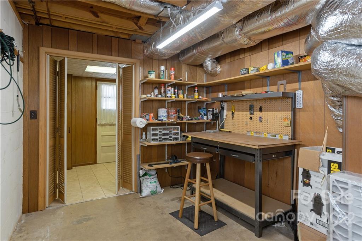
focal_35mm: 19
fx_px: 191
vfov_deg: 64.6
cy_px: 120
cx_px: 181
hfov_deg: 86.9
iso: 320
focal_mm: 19
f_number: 7.1
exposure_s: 1/20
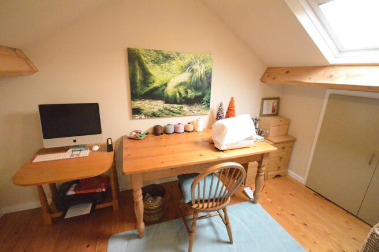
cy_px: 126
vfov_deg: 77.2
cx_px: 190
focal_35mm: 15
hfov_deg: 100.4
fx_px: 158
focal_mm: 10
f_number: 4
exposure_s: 1/250
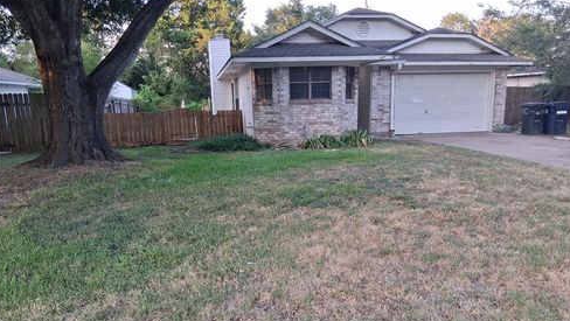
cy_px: 192
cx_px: 285
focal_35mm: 29
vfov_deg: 40.1
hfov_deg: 66.0
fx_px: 439
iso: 80
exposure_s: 1/120
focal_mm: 3.98
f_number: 1.8
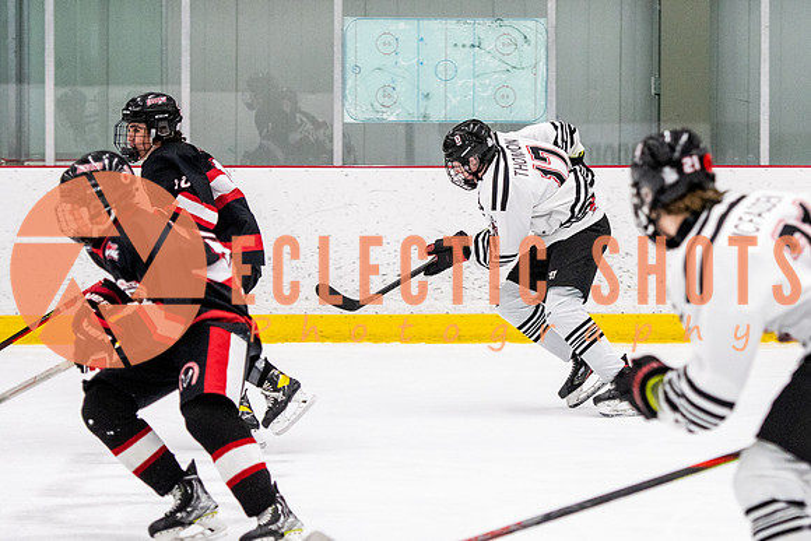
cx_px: 521
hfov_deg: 10.5
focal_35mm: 197
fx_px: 4429
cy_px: 200
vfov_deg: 7.0
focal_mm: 102
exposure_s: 1/640
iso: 1600
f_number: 2.8
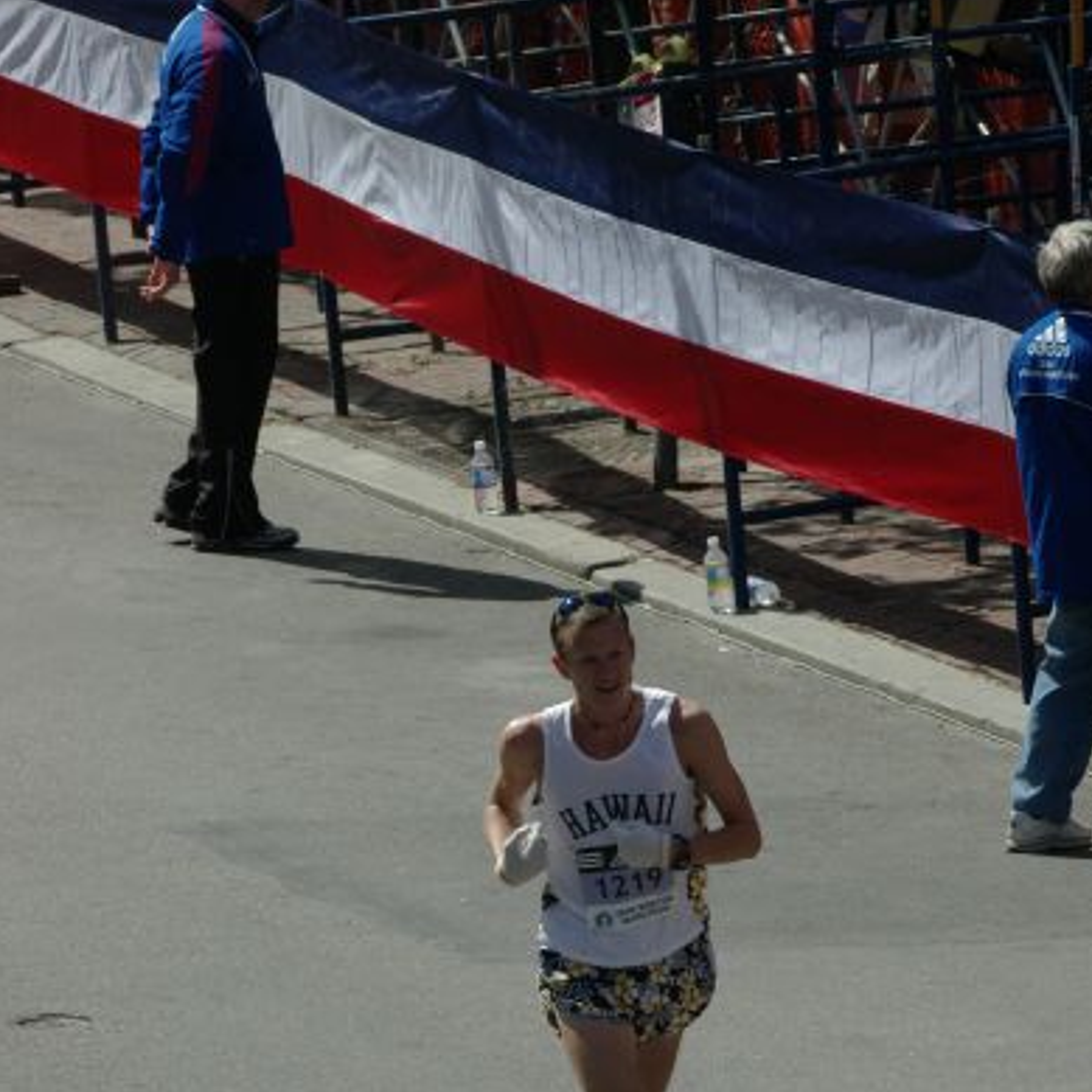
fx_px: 17203
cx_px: 543
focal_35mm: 482
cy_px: 876
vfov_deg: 3.6
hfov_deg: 3.6
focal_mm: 230
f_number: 10
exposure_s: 1/640
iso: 400
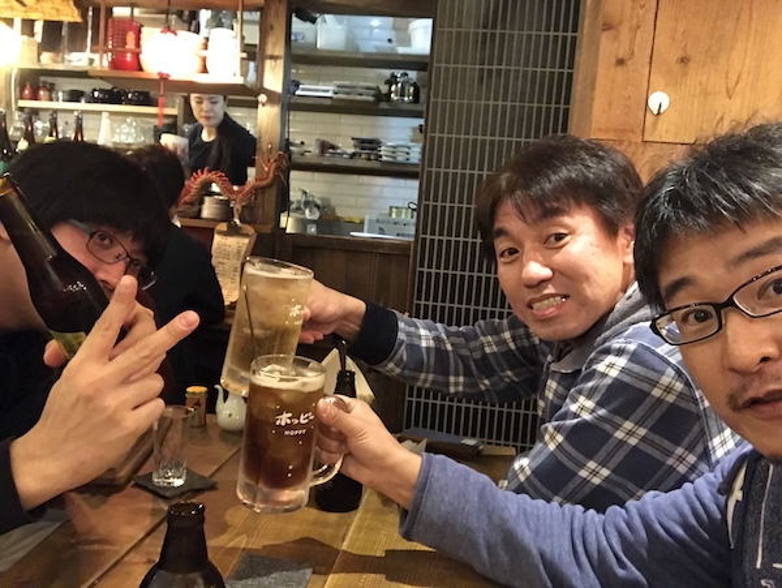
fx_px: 723
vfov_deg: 44.2
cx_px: 391
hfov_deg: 56.8
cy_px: 294
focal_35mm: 32
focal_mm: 2.87
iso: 800
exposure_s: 1/17
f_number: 2.2
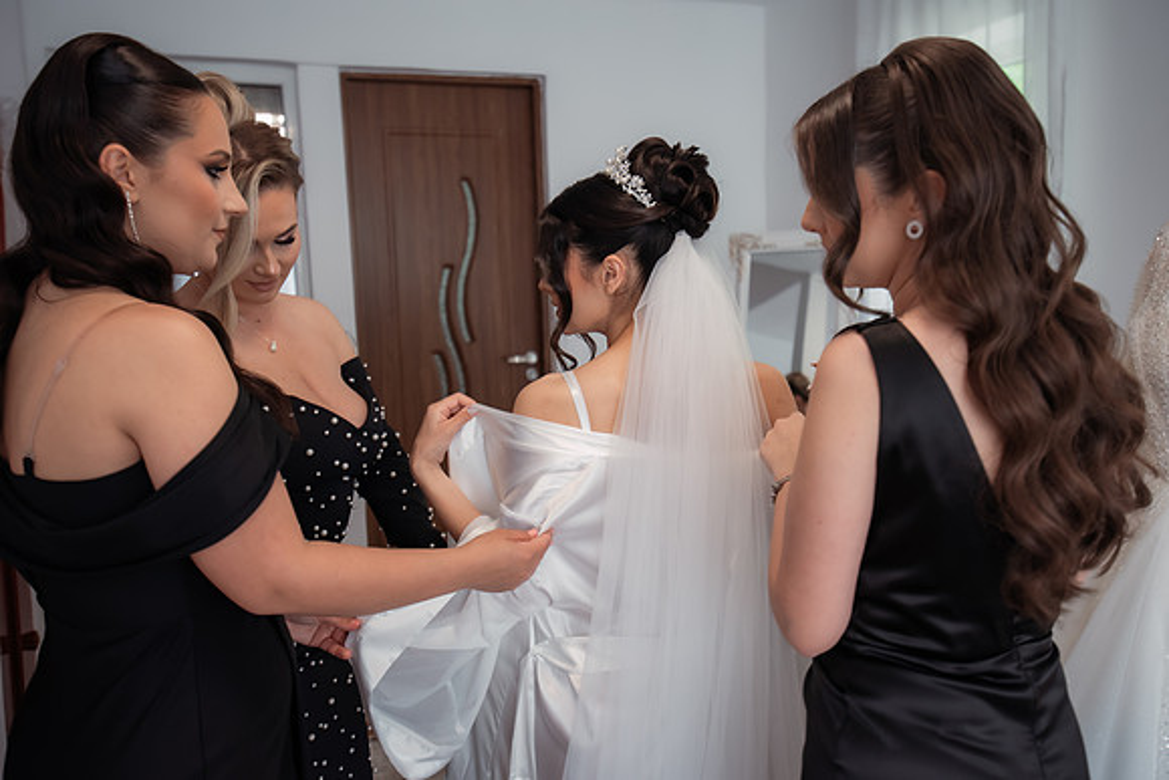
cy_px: 390
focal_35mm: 30
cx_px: 584
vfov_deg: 43.6
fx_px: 974
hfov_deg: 61.9
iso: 1250
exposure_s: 1/250
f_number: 2.8
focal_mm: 30
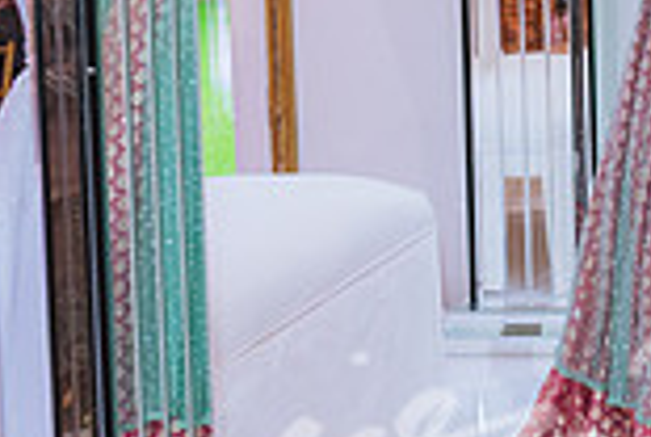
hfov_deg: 18.1
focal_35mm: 97
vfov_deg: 13.9
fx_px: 1757
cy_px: -32
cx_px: 1046
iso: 800
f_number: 2.8
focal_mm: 26
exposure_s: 1/200
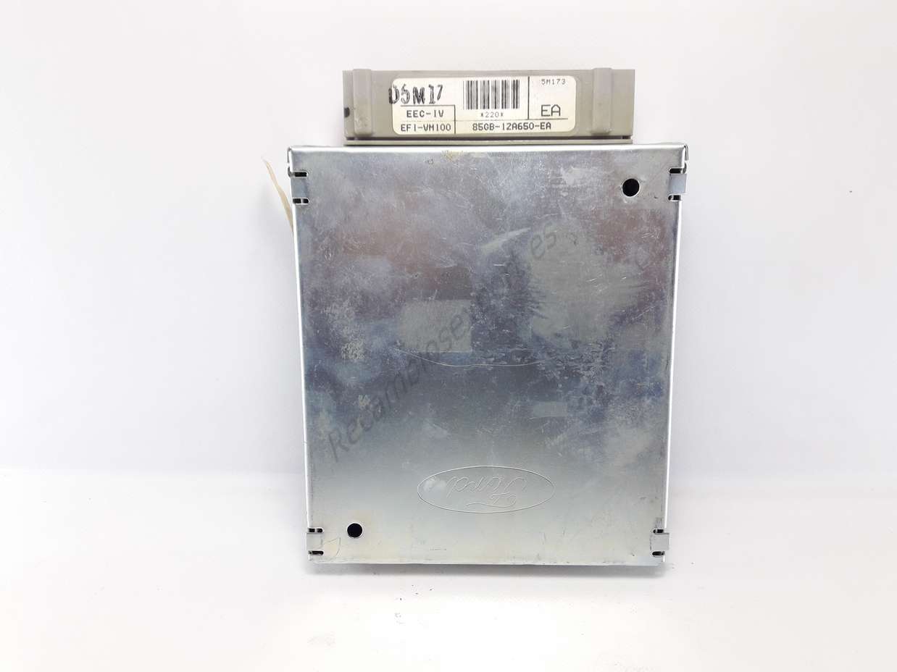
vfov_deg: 49.7
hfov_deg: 63.5
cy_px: 336
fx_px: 725
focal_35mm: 28
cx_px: 448
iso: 40
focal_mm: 3.7
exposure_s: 1/33
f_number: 1.9
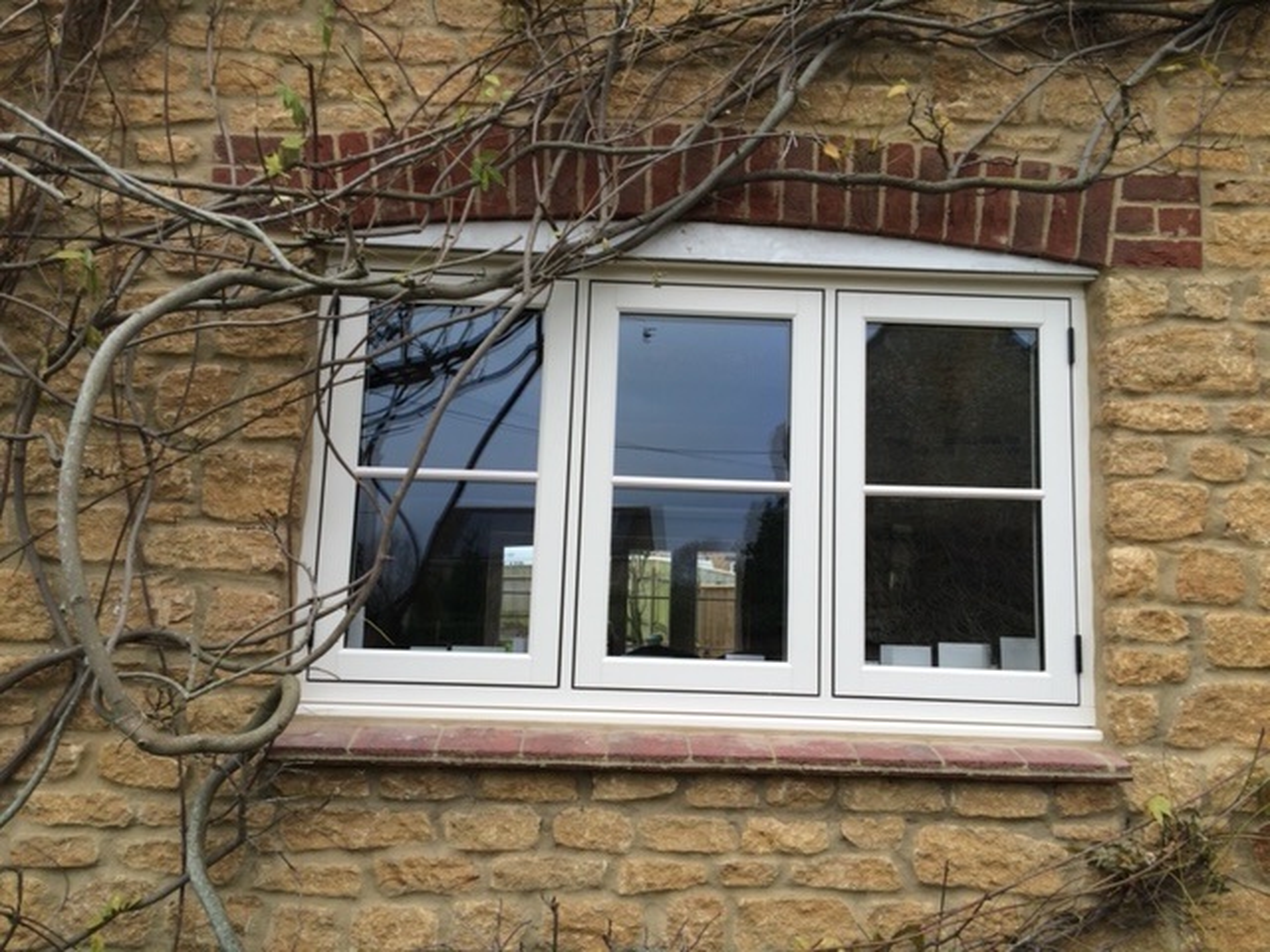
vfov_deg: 48.2
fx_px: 1064
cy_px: 476
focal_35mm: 29
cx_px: 635
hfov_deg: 61.7
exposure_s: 1/120
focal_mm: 4.15
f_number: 2.2
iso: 40
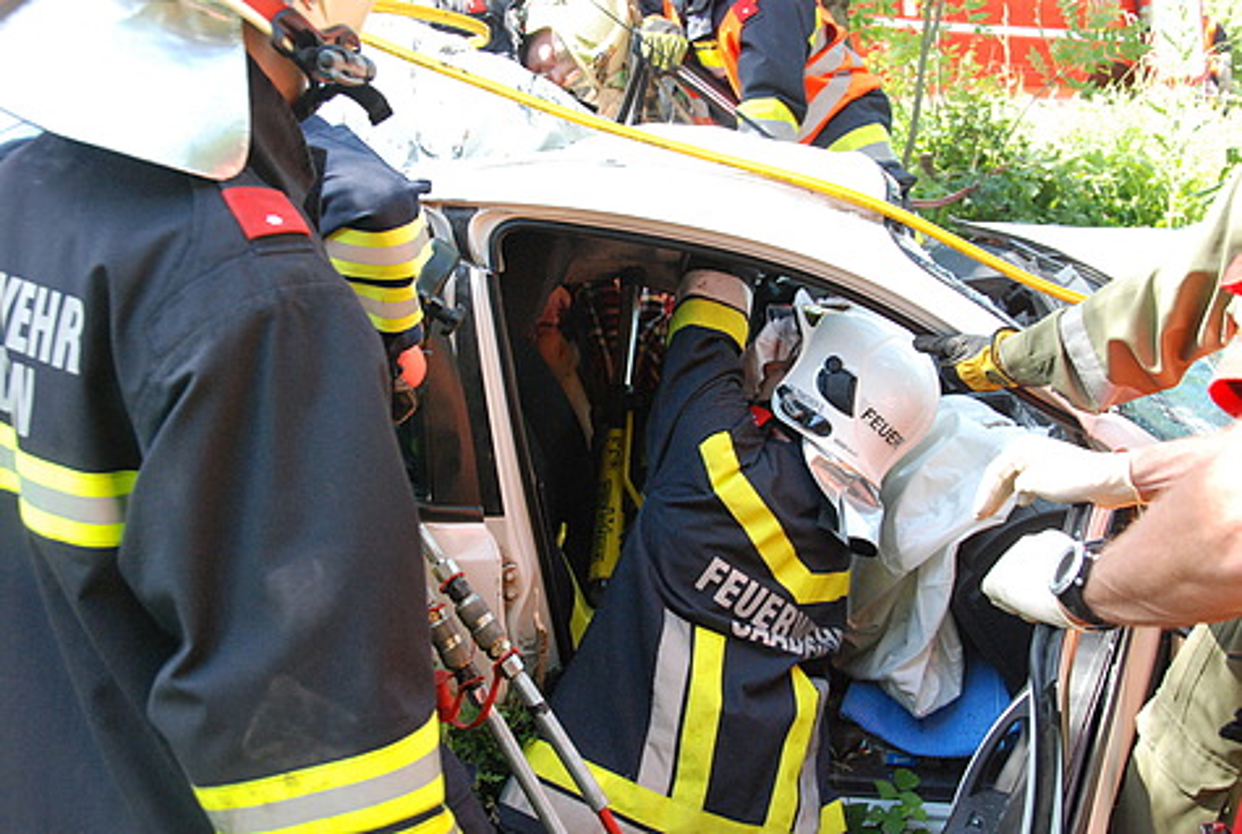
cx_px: 621
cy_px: 417
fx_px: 1400
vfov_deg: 33.2
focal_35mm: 40
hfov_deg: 47.8
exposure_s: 1/250
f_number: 8
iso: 1250
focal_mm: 27
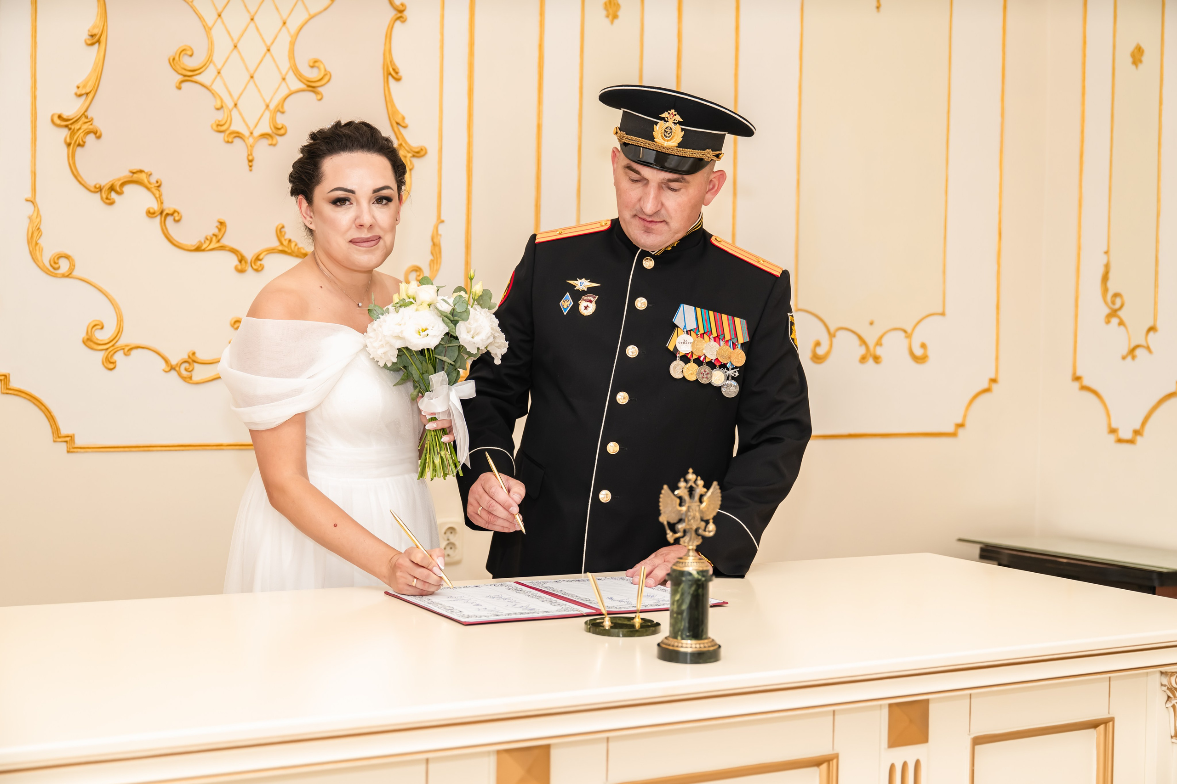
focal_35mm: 46
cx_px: 588
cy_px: 392
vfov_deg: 29.2
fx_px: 1504
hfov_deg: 42.7
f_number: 3.5
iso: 500
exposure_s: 1/250
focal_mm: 46
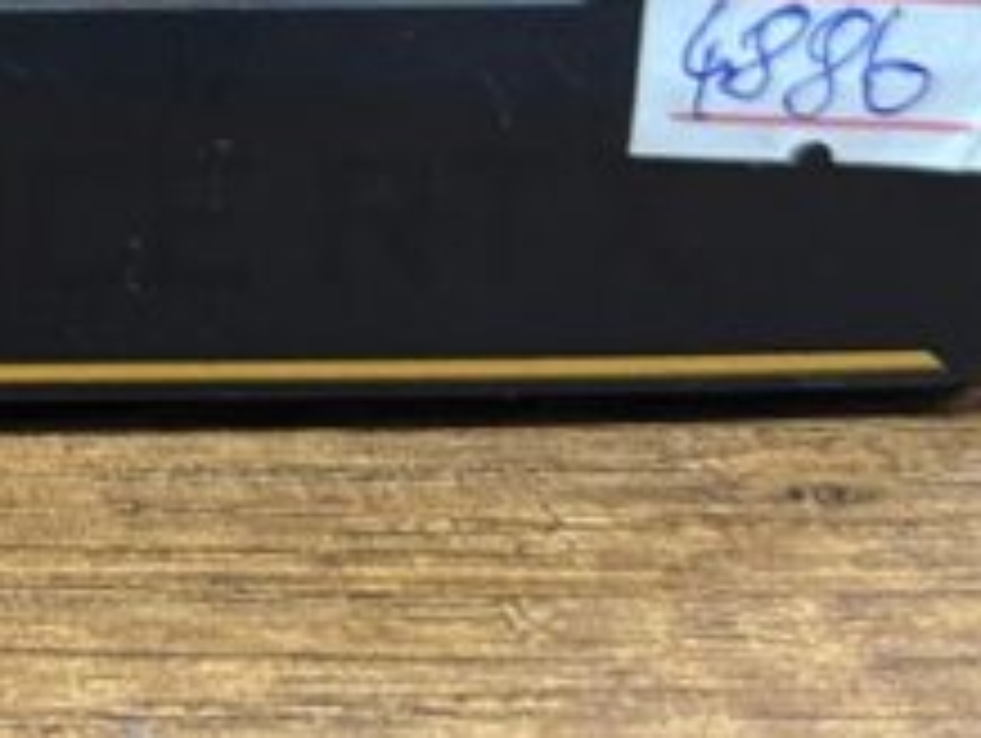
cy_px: -500
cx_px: -702
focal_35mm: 132
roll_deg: +1.3
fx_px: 3745
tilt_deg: -15.3
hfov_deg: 13.6
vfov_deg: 10.7
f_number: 1.78
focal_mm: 6.76
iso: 400
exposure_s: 1/50
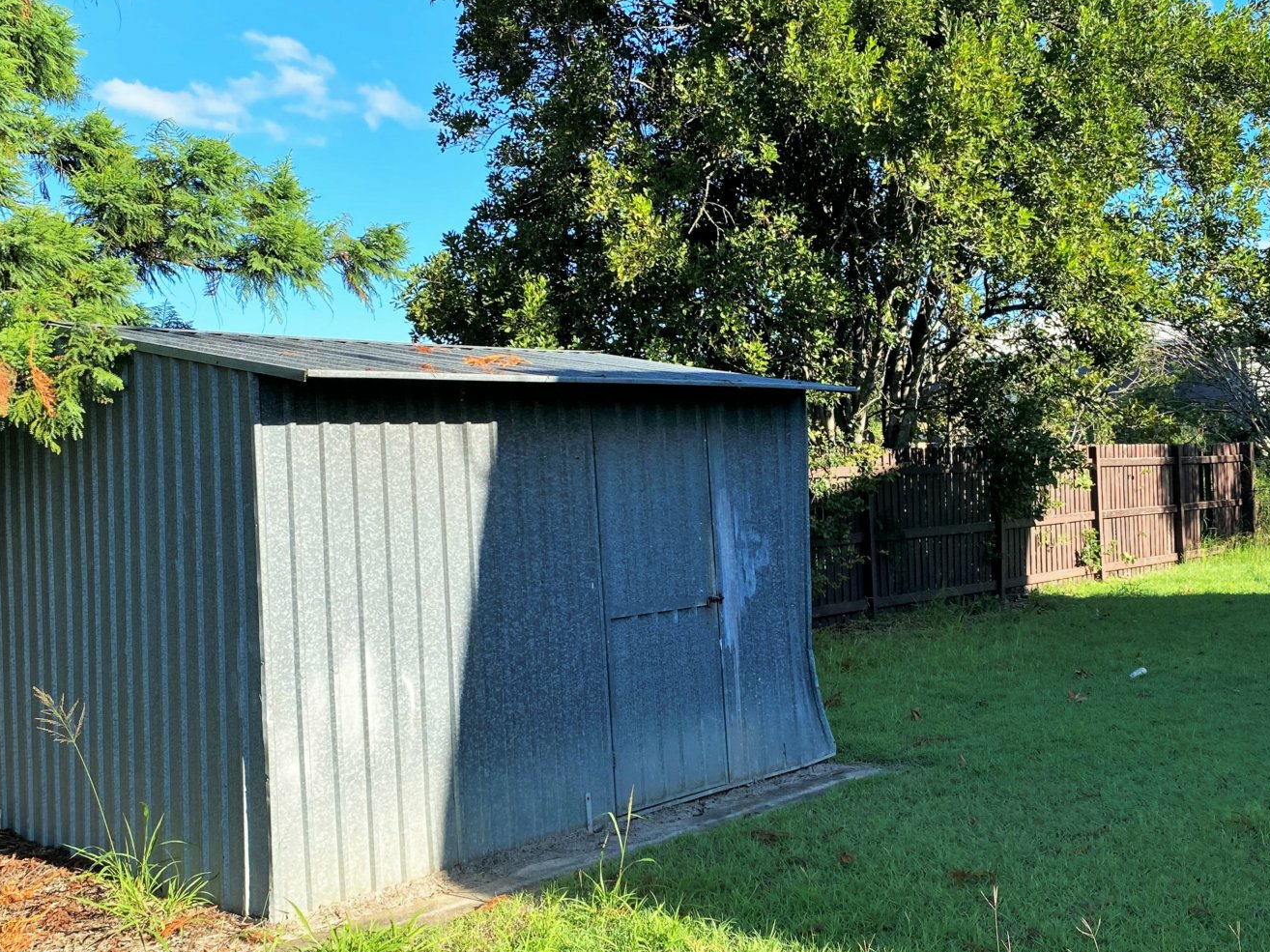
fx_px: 1394
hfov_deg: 48.8
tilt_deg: +0.8
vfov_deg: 37.7
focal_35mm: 38
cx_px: 725
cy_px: 456
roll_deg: +1.0
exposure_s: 1/898
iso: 32
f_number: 1.8
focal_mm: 4.25
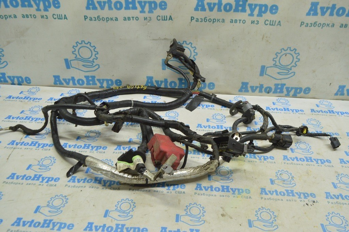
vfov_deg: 43.5
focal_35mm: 30
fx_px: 291
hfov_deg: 62.0
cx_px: 174
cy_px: 116
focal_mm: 20
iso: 400
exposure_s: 1/20
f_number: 5.6
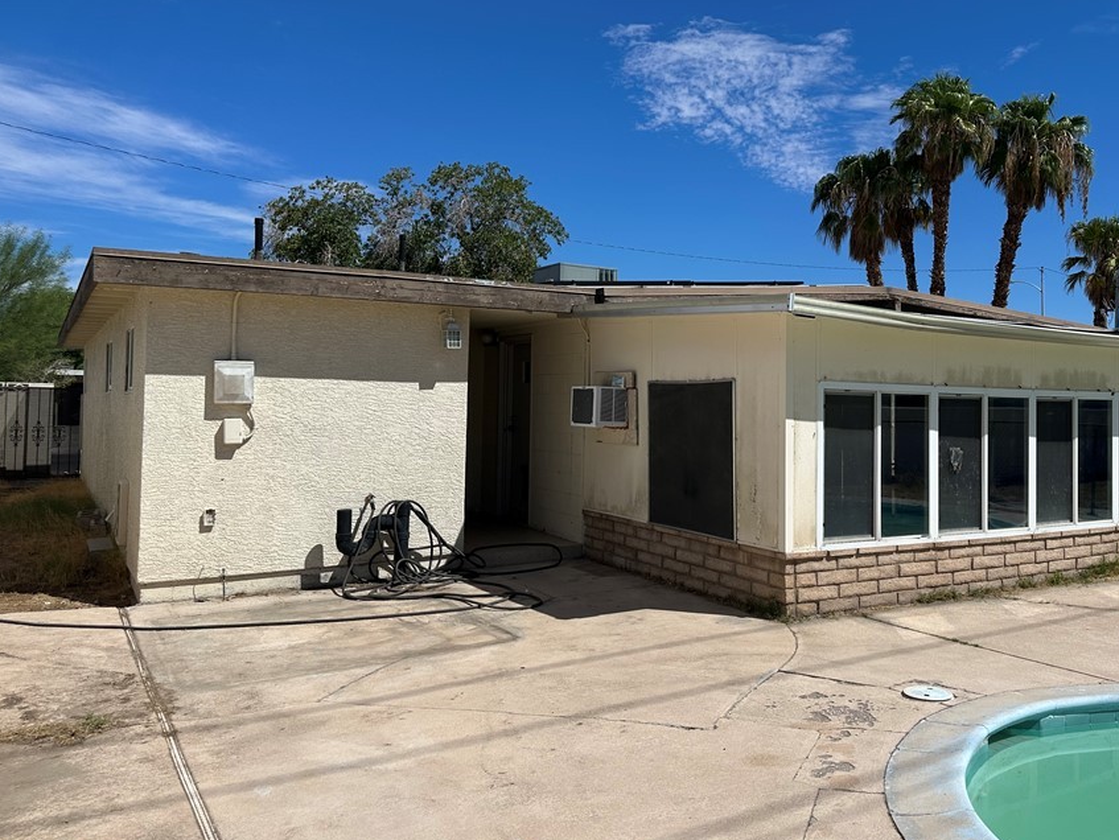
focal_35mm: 29
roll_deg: -1.0
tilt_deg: +3.0
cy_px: 372
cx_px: 645
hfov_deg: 61.3
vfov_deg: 48.2
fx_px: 938
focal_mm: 6.86
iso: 80
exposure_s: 1/9709
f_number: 1.78
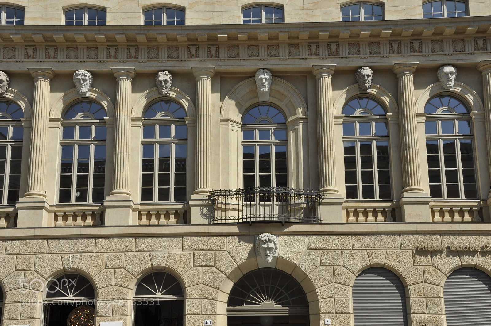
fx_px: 736
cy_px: 163
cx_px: 246
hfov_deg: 36.9
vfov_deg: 25.0
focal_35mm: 54
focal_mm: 36
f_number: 18
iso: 200
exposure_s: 1/125
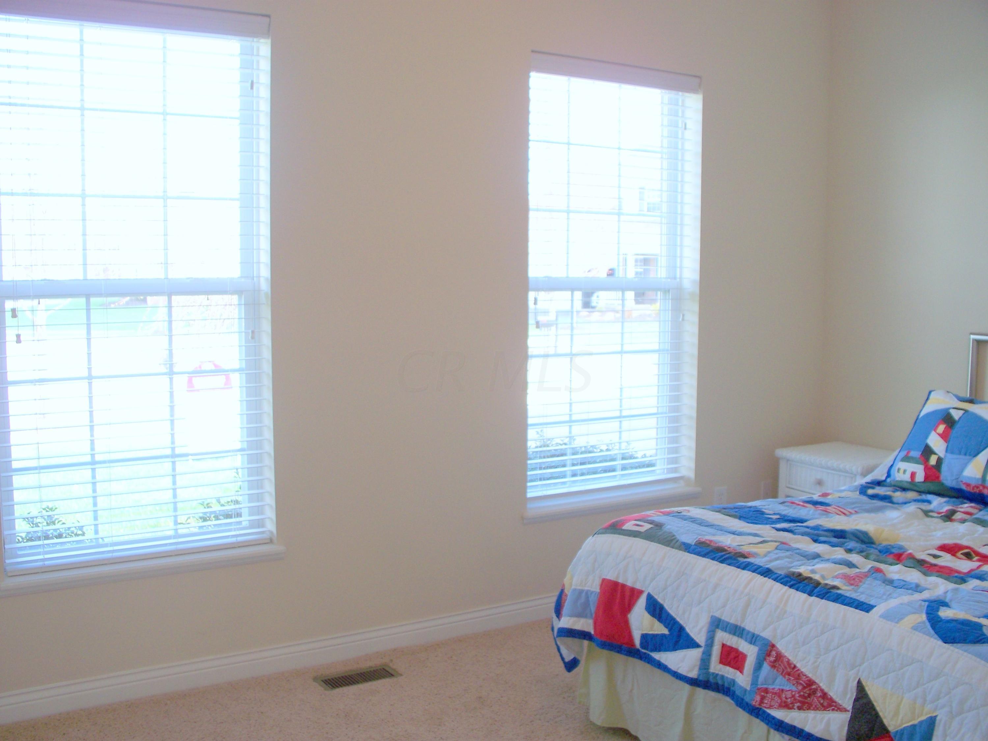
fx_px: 1028
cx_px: 494
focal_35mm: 36
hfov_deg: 51.4
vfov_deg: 39.7
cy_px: 370
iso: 80
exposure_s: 1/60
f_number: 2.8
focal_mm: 7.54
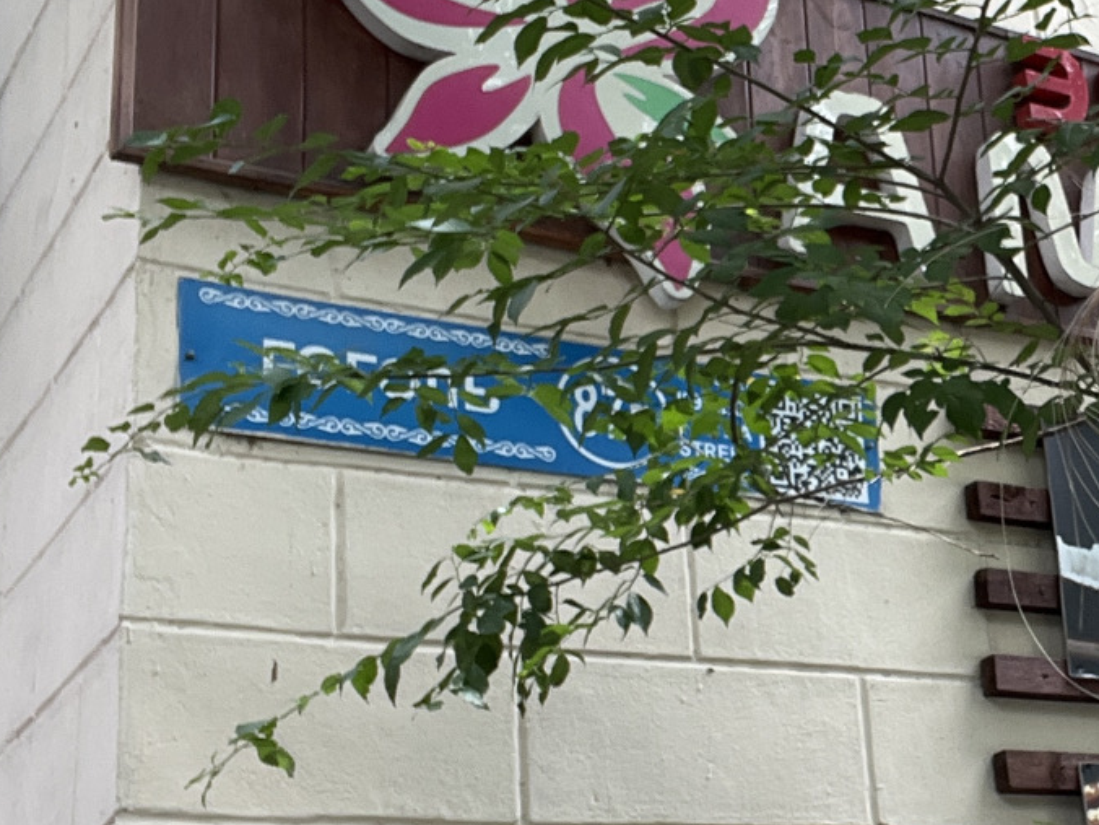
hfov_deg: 26.7
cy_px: 475
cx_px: 1146
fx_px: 2159
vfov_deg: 21.6
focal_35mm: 68
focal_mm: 2.71
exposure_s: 1/121
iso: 50
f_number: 2.2
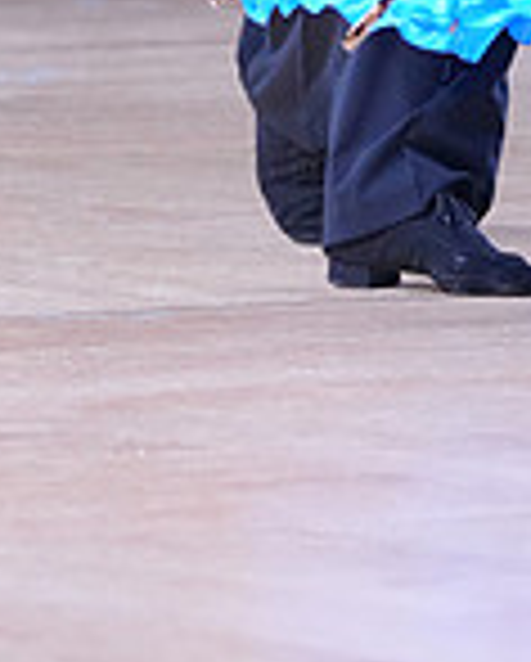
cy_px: -518
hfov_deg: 2.4
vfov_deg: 2.9
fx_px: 12919
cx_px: 763
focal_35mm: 659
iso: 5000
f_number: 5.6
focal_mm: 178
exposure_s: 1/400
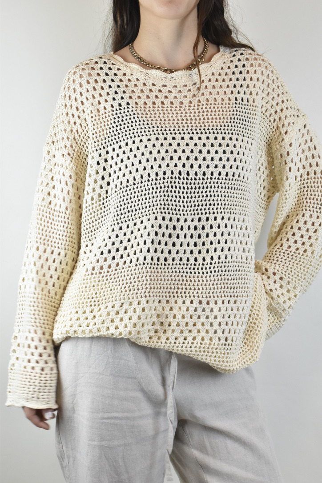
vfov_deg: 29.9
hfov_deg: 20.2
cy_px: 242
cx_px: 161
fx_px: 906
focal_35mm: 68
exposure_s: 1/60
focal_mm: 45
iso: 1600
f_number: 16
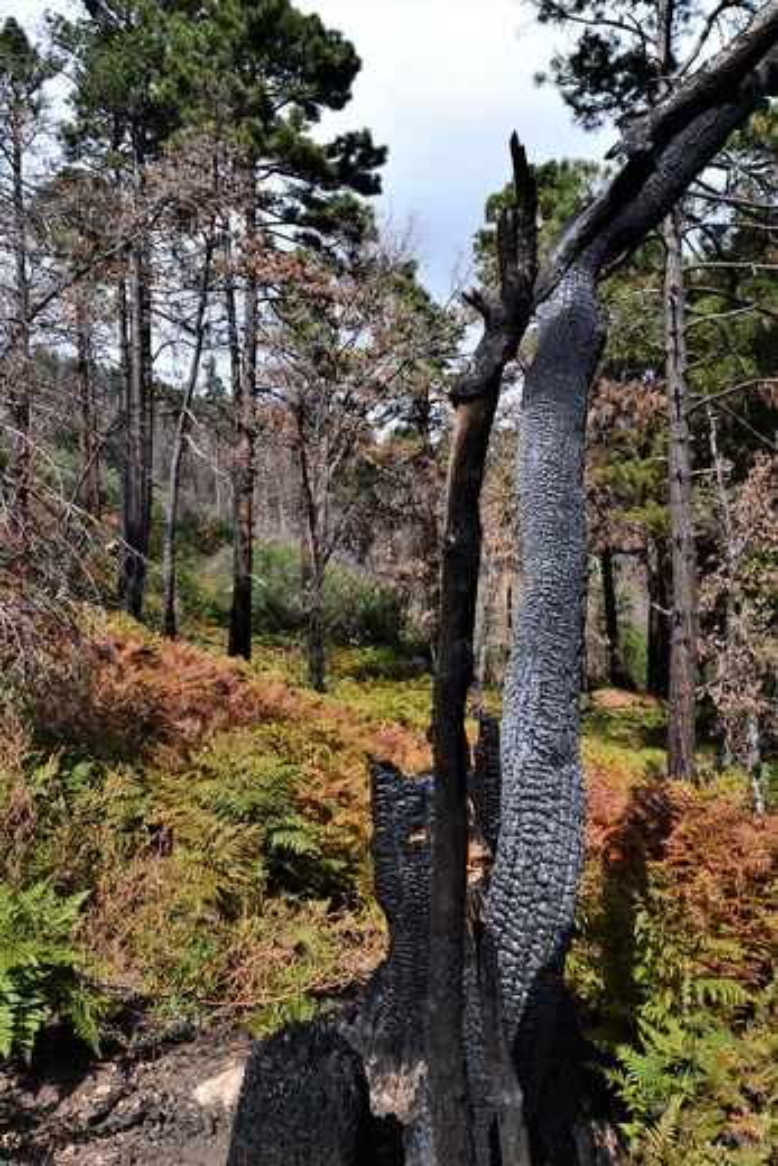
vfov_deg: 67.4
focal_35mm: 27
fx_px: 875
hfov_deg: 48.0
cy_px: 583
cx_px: 389
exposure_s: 1/400
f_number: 11
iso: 400
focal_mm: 18
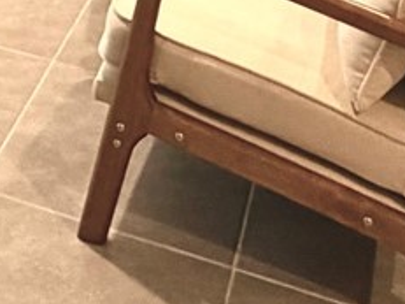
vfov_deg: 11.8
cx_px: -63
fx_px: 1134
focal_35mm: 97
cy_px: -466
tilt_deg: -6.4
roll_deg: -2.0
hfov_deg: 19.2
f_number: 2.2
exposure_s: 1/60
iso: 200
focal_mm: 2.22
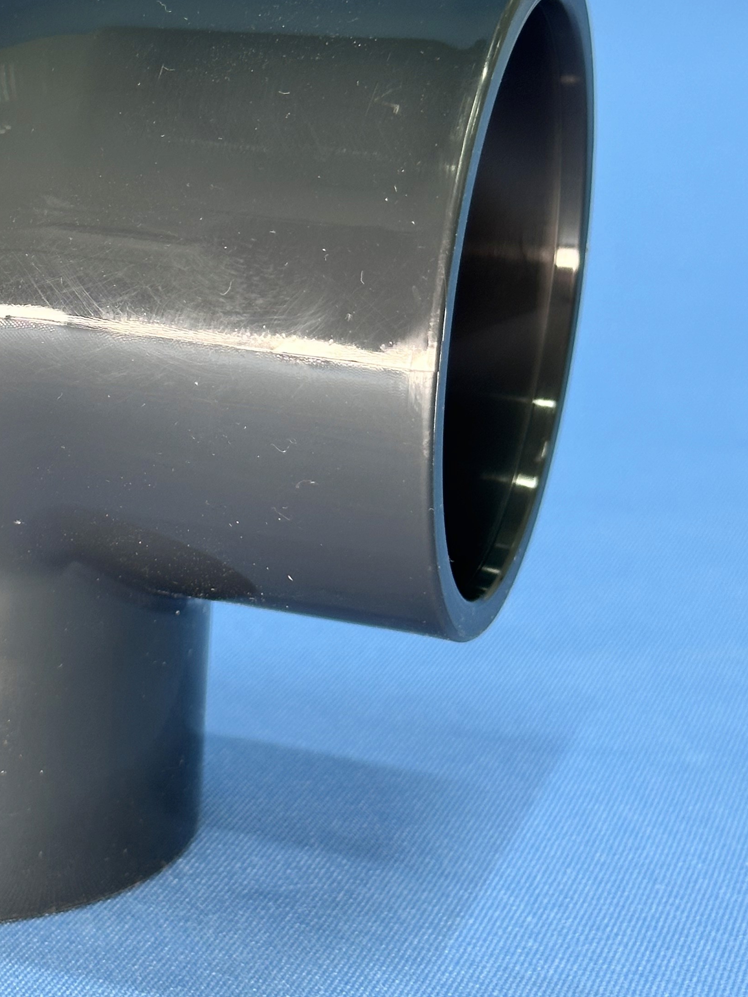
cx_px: 87
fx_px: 2564
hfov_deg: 16.4
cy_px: 431
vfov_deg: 22.0
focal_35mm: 89
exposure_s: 1/100
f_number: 1.78
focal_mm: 6.86
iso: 80
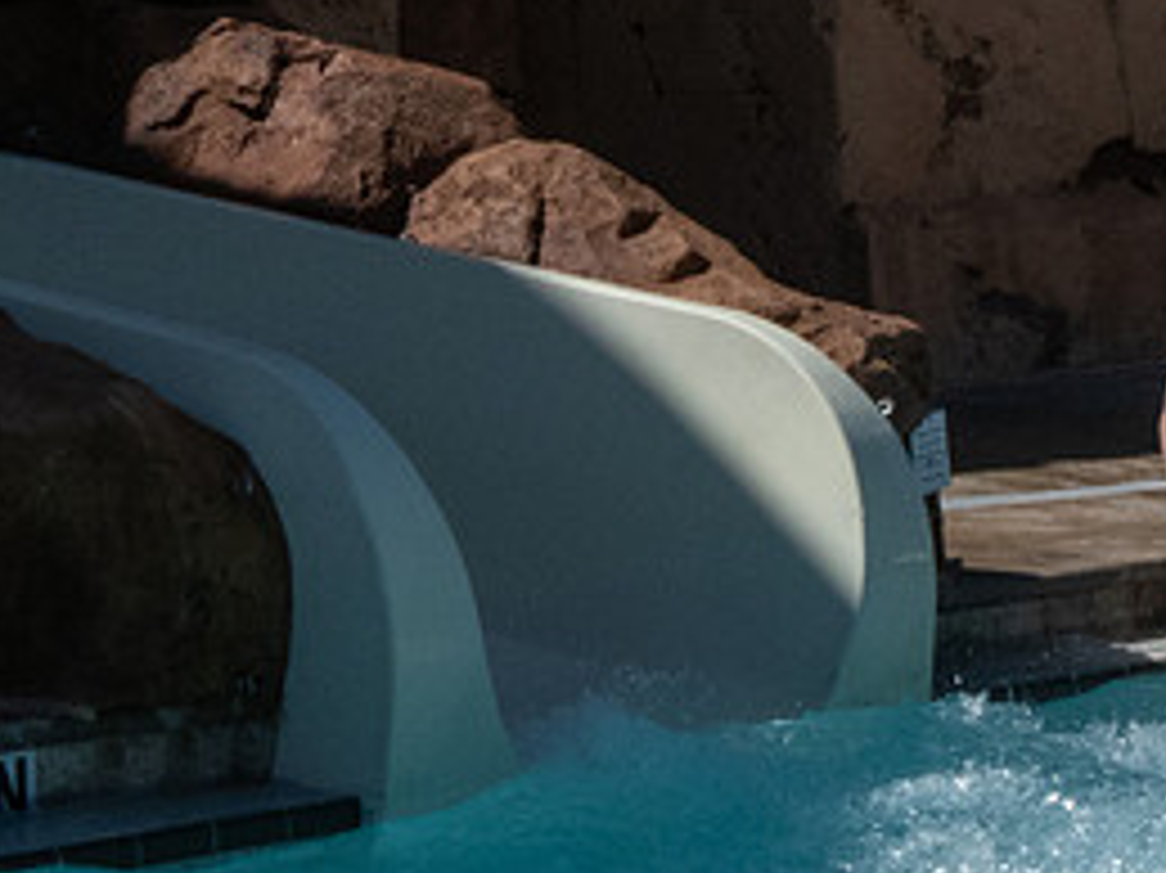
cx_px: 1128
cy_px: 646
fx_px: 5084
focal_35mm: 151
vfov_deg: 9.8
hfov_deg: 12.9
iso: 80
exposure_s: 1/500
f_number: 8
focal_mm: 7.8
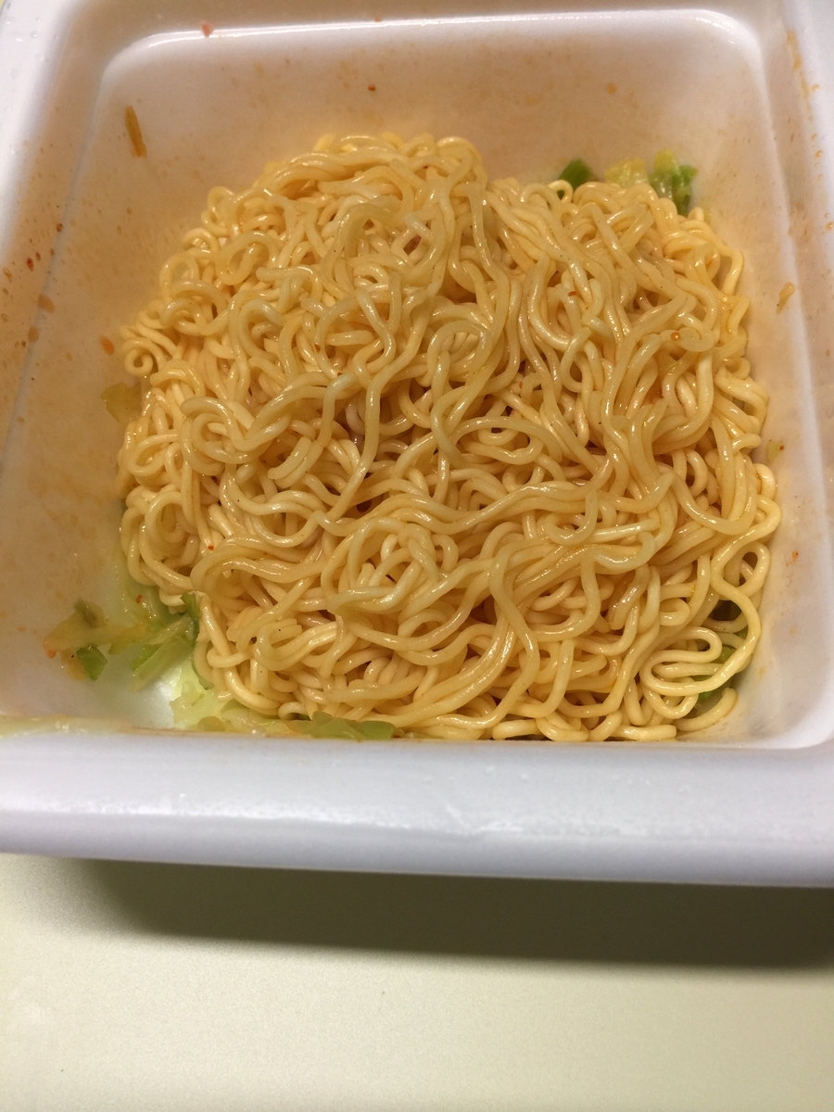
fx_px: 932
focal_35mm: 29
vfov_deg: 61.7
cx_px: 417
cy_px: 556
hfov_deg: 48.2
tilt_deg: -63.9
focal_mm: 4.15
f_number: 2.2
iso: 40
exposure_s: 1/30
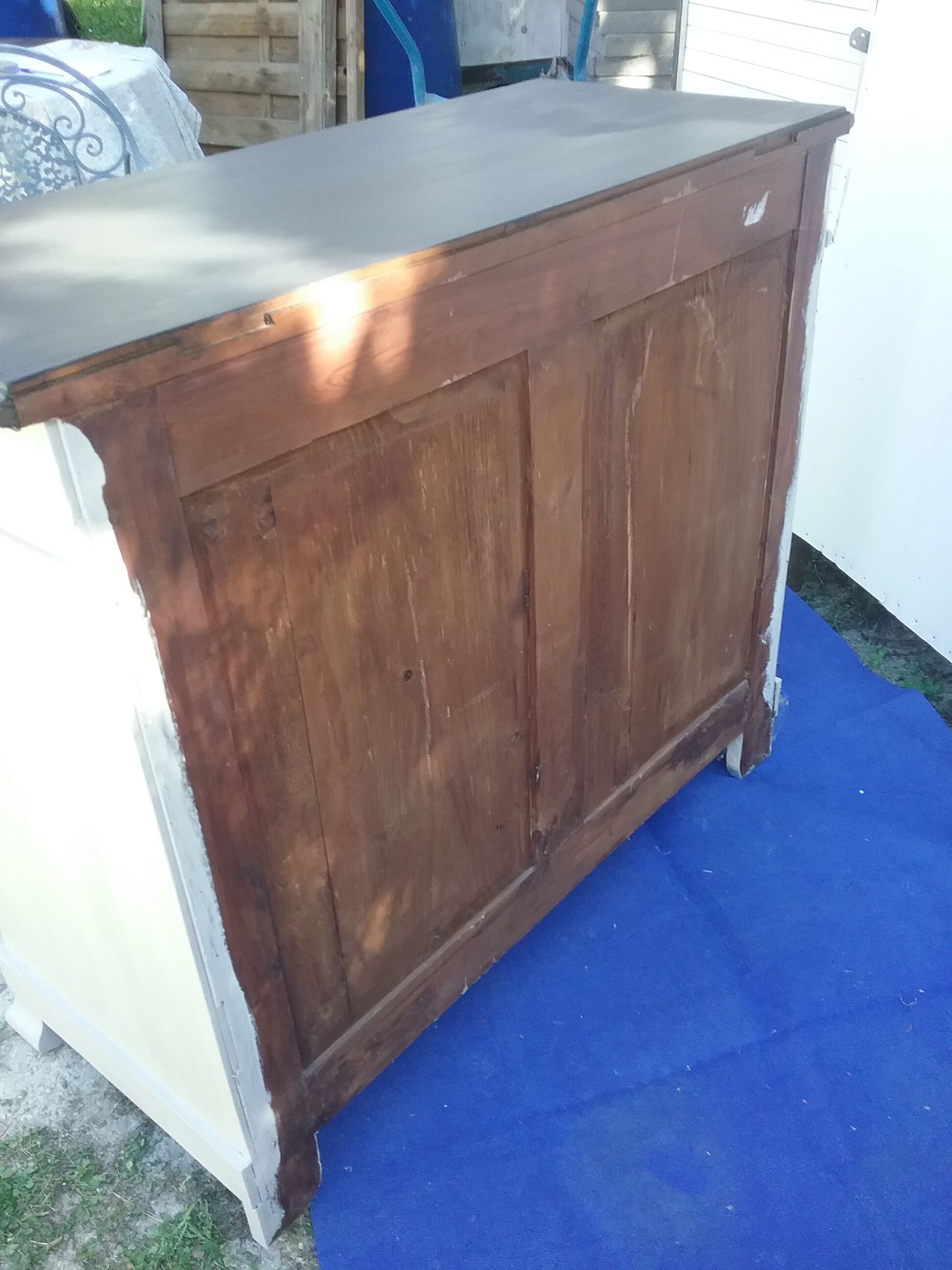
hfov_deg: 45.4
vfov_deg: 58.4
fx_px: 1137
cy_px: 635
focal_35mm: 31
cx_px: 476
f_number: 2.2
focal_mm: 3.3
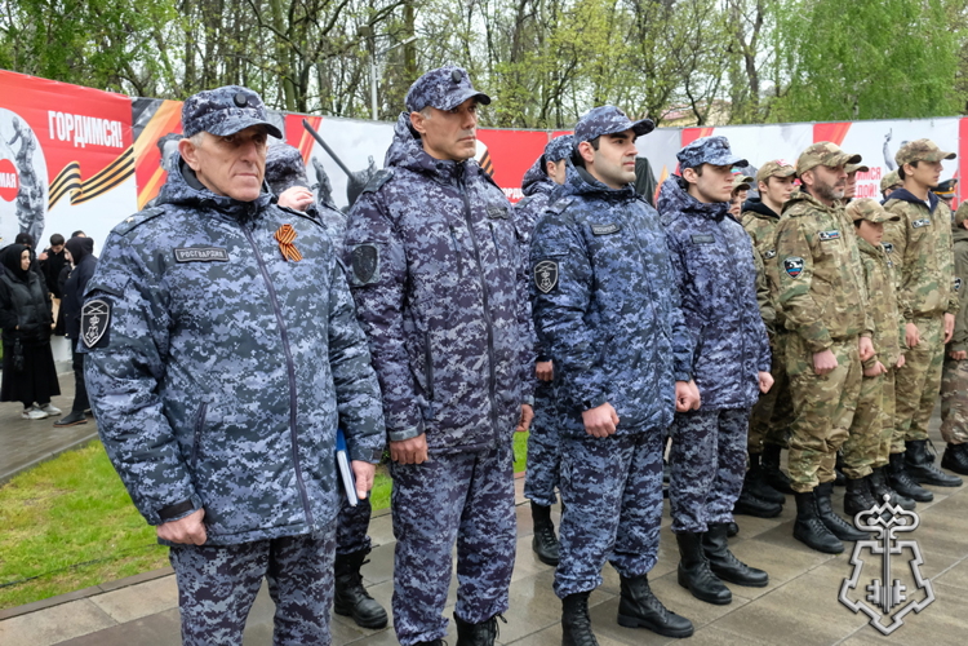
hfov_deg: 58.7
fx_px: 860
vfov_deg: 41.1
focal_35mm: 32
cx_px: 484
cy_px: 323
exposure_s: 1/1300
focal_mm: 21.4
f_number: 5.6
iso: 4000
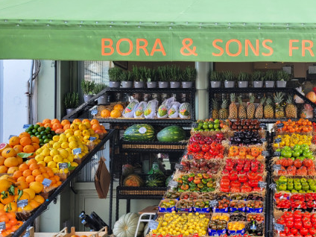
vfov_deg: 29.7
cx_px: 265
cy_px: 120
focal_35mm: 49
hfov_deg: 37.1
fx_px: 447
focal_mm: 5.4
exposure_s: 1/120
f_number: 1.8
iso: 50
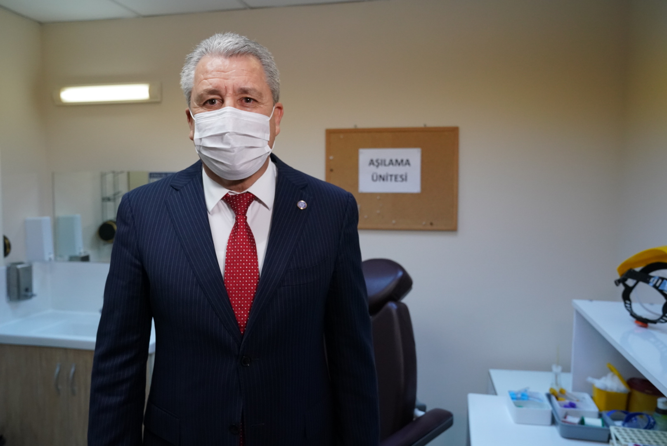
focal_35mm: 29
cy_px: 223
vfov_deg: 45.0
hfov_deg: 63.6
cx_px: 334
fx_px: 538
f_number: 4.5
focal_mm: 29
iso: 4000
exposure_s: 1/800
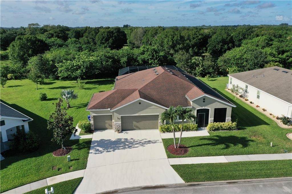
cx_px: 146
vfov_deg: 46.3
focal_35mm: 28
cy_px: 97
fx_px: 227
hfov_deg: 65.5
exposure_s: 1/640
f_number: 6.3
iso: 100
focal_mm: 10.26
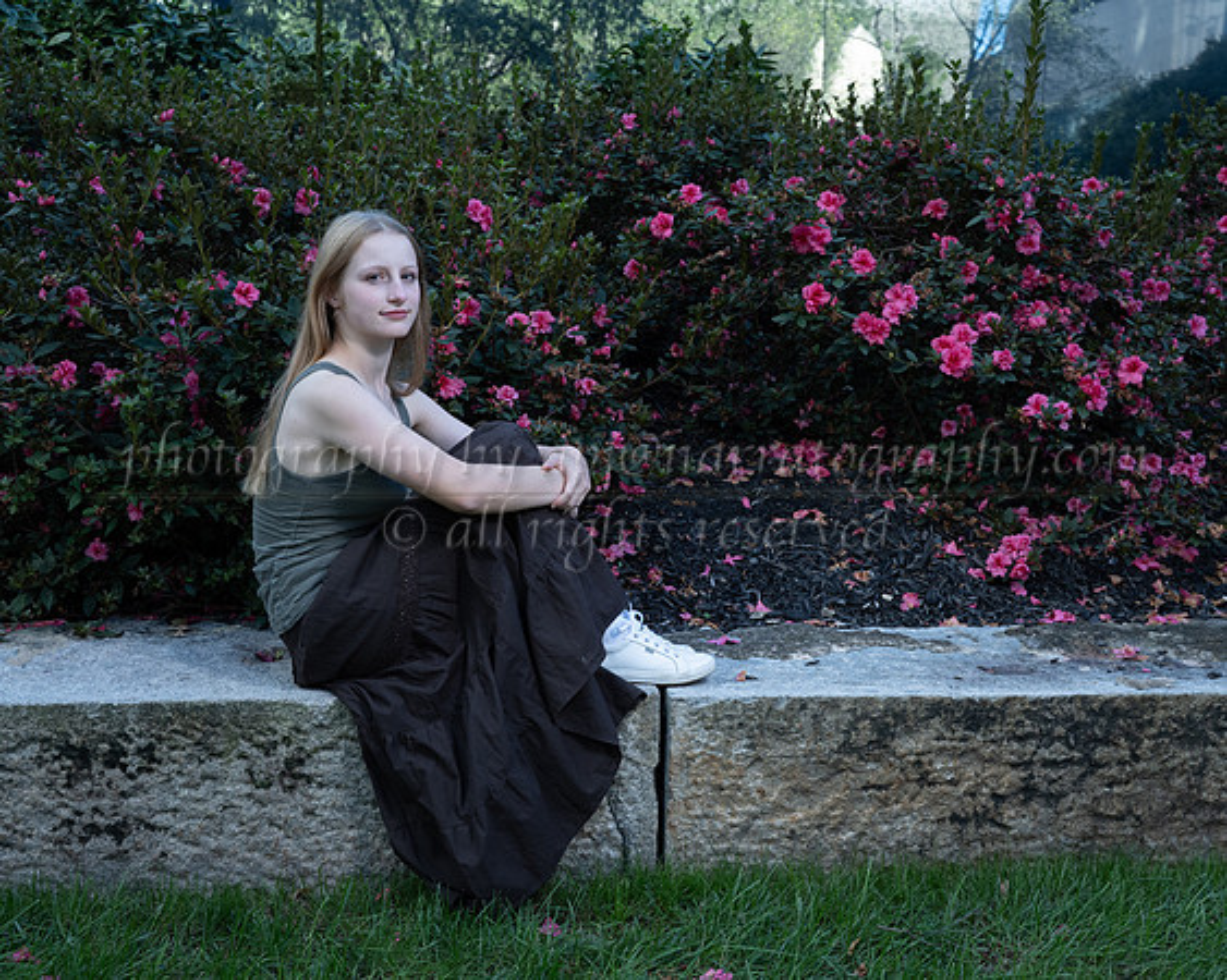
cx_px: 633
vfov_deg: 36.7
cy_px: 490
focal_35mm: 41
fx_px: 1478
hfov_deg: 45.1
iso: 400
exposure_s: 1/250
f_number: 5.6
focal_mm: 36
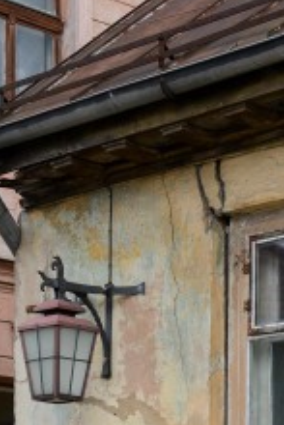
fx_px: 1796
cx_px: 153
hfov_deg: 9.0
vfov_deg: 13.3
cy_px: 438
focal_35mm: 152
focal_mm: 62
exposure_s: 1/400
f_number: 8
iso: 320
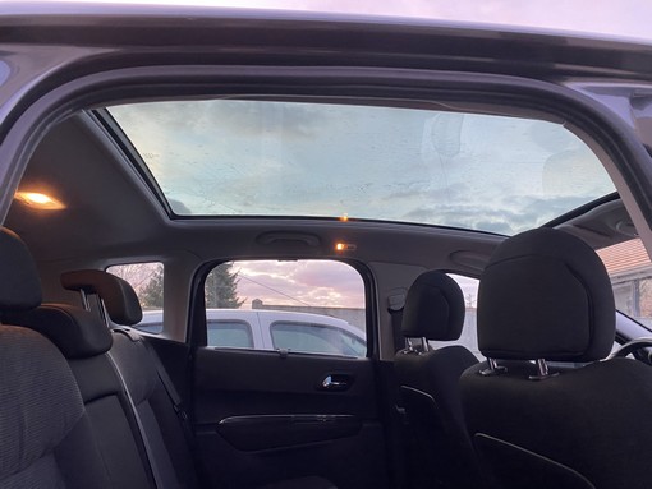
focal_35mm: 26
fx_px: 490
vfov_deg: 53.1
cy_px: 244
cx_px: 326
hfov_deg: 67.3
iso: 200
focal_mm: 4.25
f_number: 1.8
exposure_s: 1/60
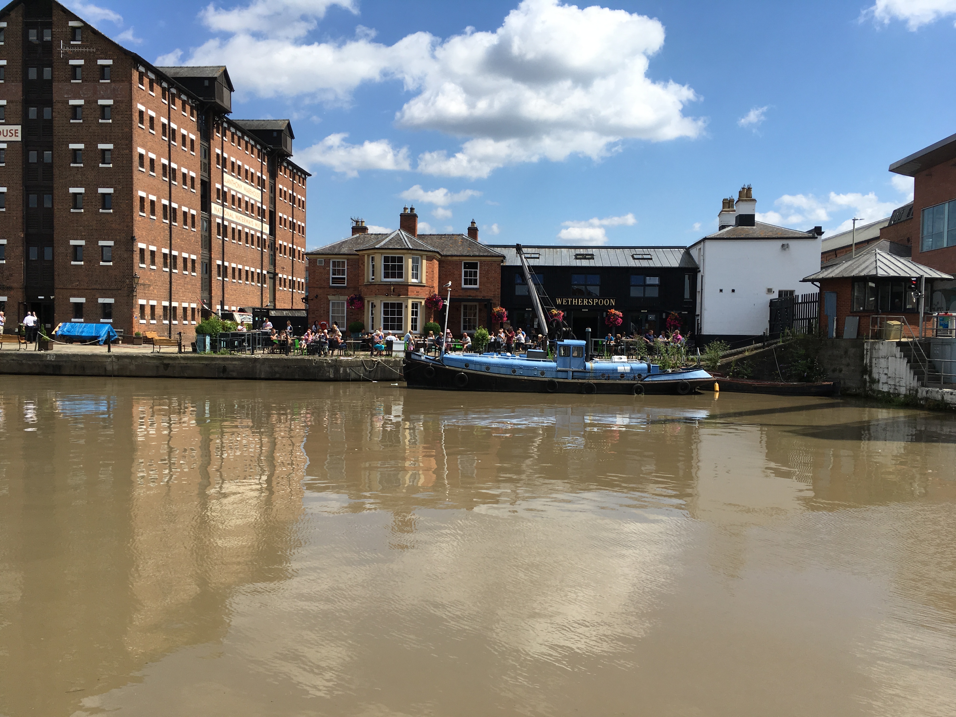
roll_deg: -0.6
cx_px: 478
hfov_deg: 61.7
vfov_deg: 48.2
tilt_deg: -2.4
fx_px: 801
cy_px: 358
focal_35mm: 29
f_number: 2.2
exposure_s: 1/1972
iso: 25
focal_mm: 4.15
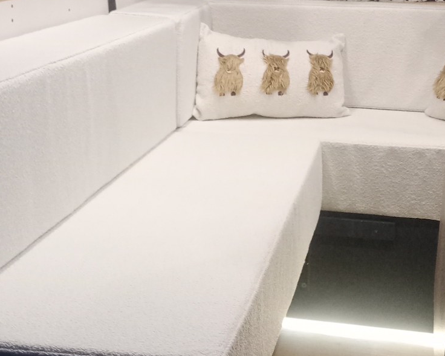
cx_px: 219
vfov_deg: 39.0
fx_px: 501
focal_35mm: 38
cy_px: 146
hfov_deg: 47.9
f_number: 1.8
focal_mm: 4.27
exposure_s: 1/25
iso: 1703
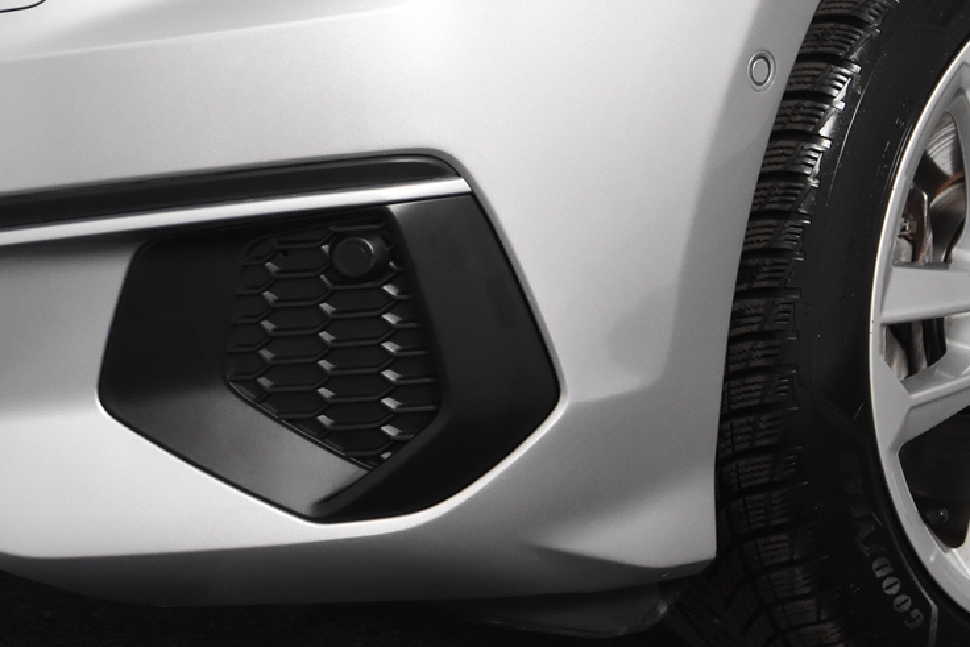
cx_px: 300
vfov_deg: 11.3
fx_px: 3269
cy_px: 192
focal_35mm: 121
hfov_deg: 16.8
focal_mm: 31
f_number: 5
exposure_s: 1/100
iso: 1600
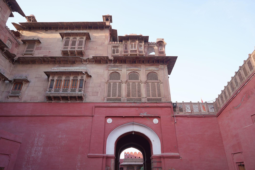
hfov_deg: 73.7
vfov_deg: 53.1
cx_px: 128
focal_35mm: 24
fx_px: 170
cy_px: 85
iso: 100
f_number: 5
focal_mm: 24
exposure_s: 1/100
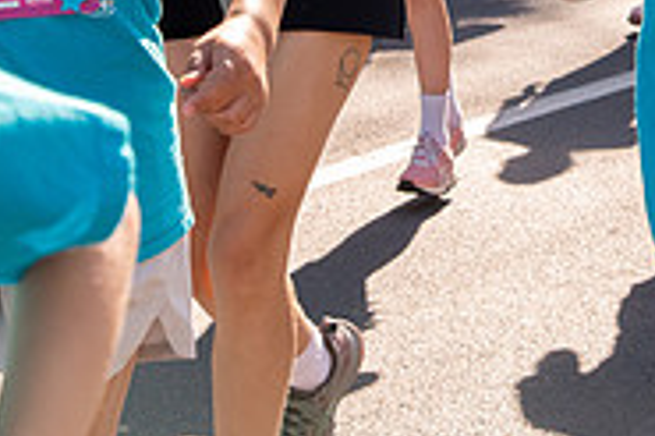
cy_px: -237
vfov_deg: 7.2
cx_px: 591
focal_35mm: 187
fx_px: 3399
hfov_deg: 10.9
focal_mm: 58
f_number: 8
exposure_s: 1/1000
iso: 800
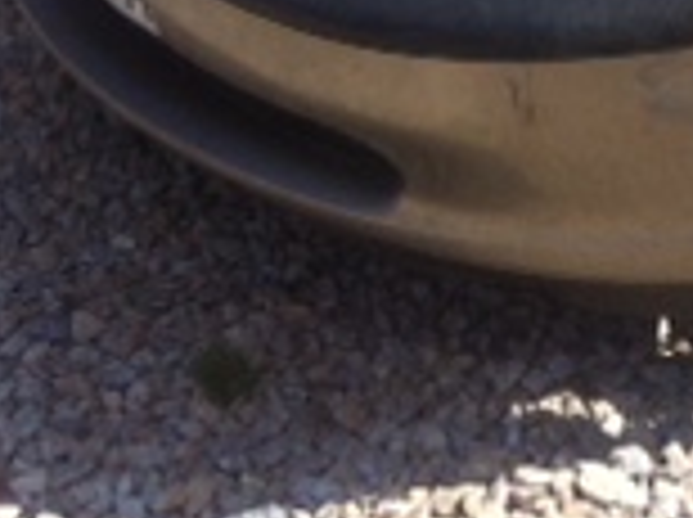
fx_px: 2898
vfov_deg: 9.7
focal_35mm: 145
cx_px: 1138
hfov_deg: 12.7
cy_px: -437
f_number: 2.8
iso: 80
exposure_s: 1/1588
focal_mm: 3.85
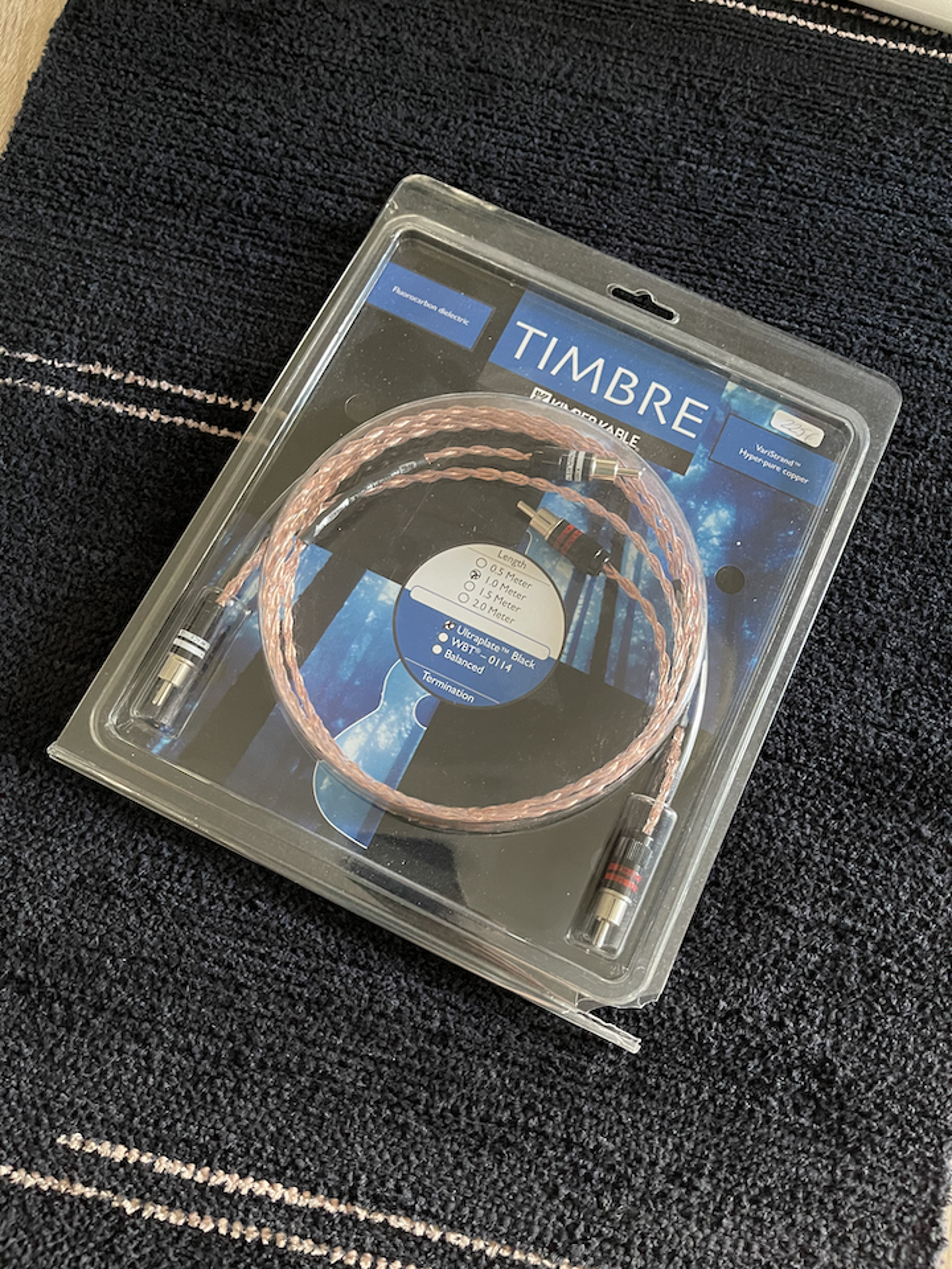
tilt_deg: -74.6
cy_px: 634
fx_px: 953
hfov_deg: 53.1
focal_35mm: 26
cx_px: 476
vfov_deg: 67.3
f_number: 1.6
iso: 640
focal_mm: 5.1
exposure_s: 1/39
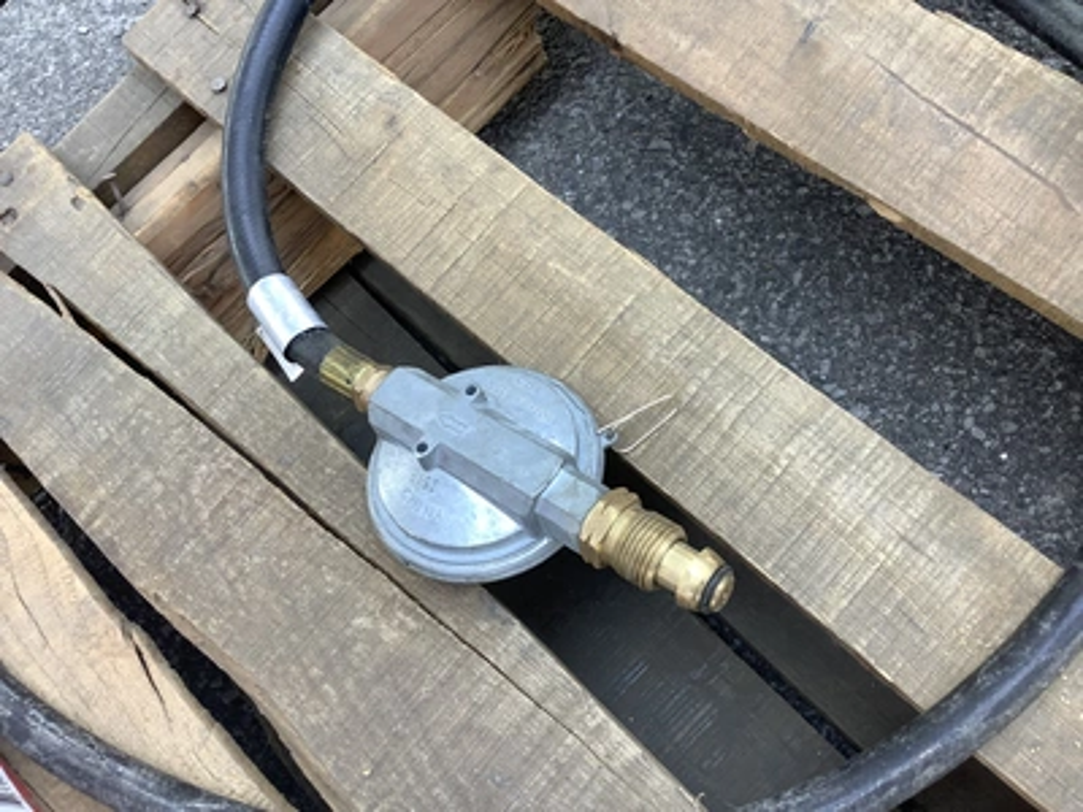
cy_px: 406
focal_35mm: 31
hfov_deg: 58.4
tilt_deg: -68.0
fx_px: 970
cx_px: 542
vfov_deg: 45.4
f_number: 2.4
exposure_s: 1/100
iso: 32
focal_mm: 3.3
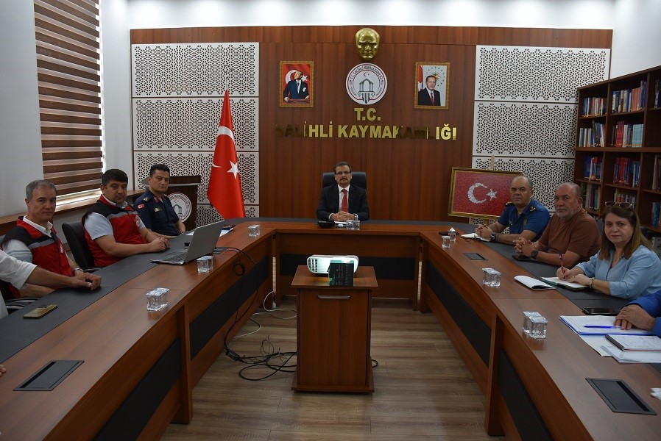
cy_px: 220
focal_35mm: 27
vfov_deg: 48.0
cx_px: 330
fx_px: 496
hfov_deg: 67.3
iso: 400
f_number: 4
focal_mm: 18
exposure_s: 1/60
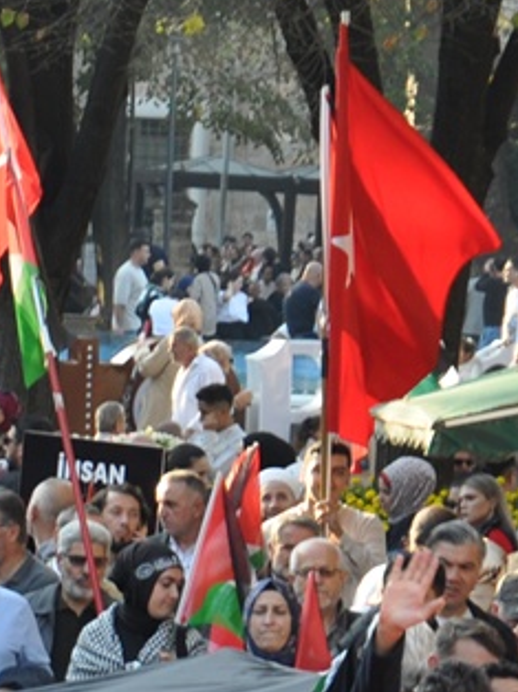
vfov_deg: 4.2
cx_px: -395
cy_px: 727
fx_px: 9412
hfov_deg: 3.1
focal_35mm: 471
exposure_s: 1/125
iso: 320
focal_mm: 75
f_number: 5.6
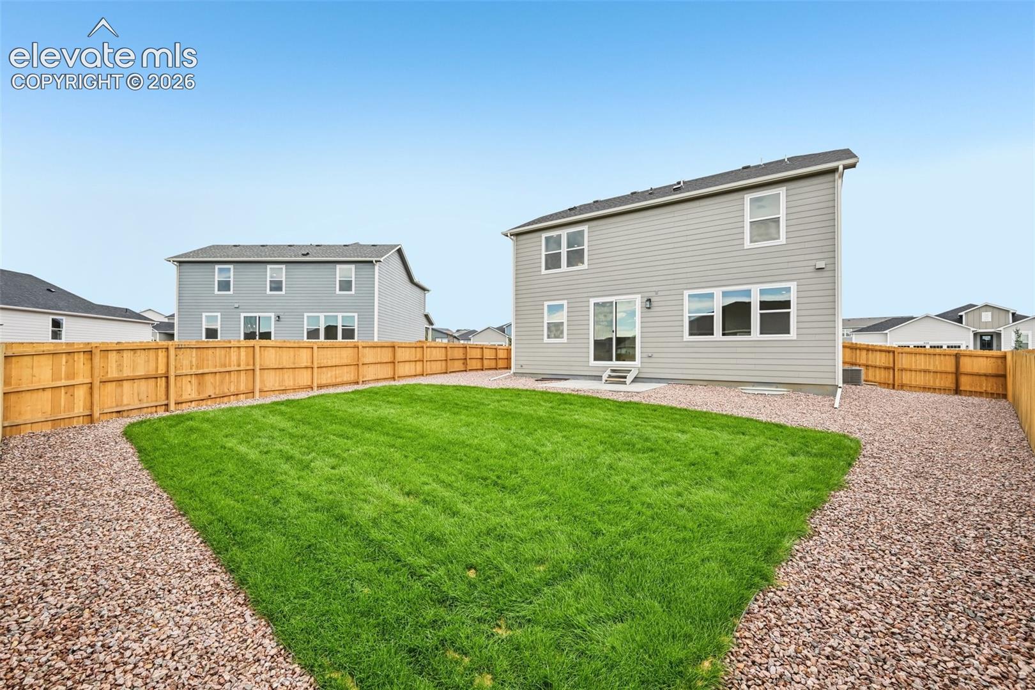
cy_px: 345
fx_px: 402
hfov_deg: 104.3
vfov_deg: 81.2
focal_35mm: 14
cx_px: 518
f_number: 9
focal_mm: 14
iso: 64
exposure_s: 1/50
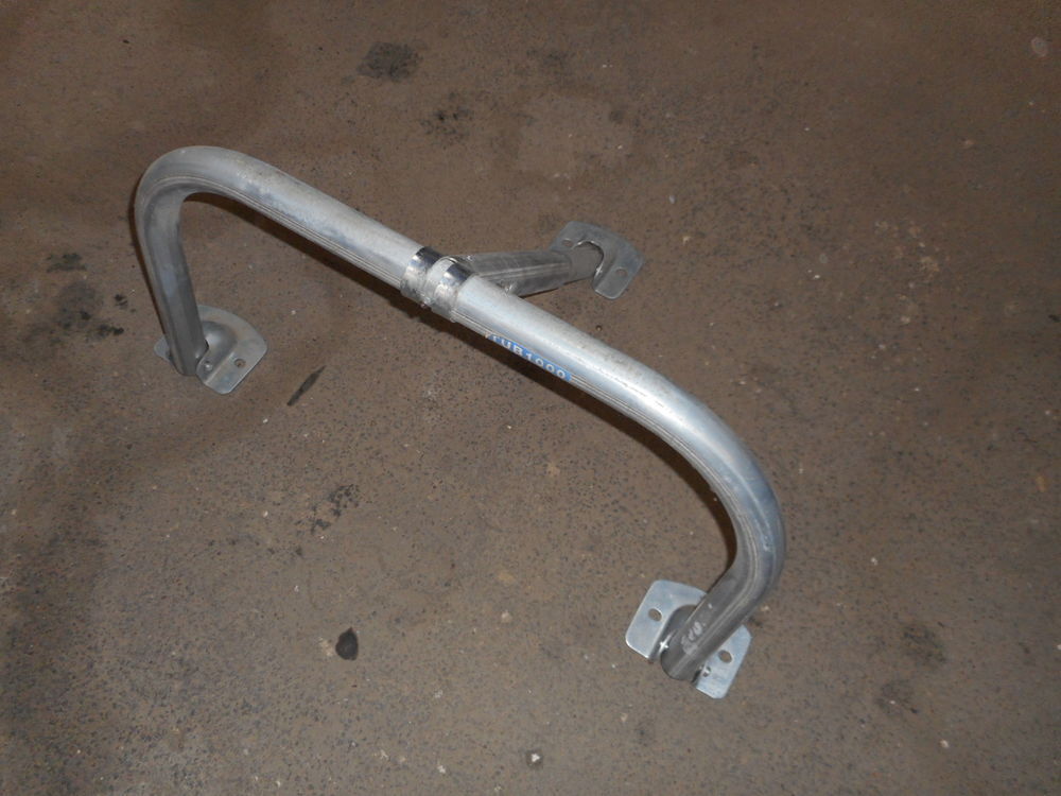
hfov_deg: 69.4
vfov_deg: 54.9
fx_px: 766
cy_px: 398
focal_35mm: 25
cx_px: 530
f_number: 3.7
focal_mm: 4.5
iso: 200
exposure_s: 1/25
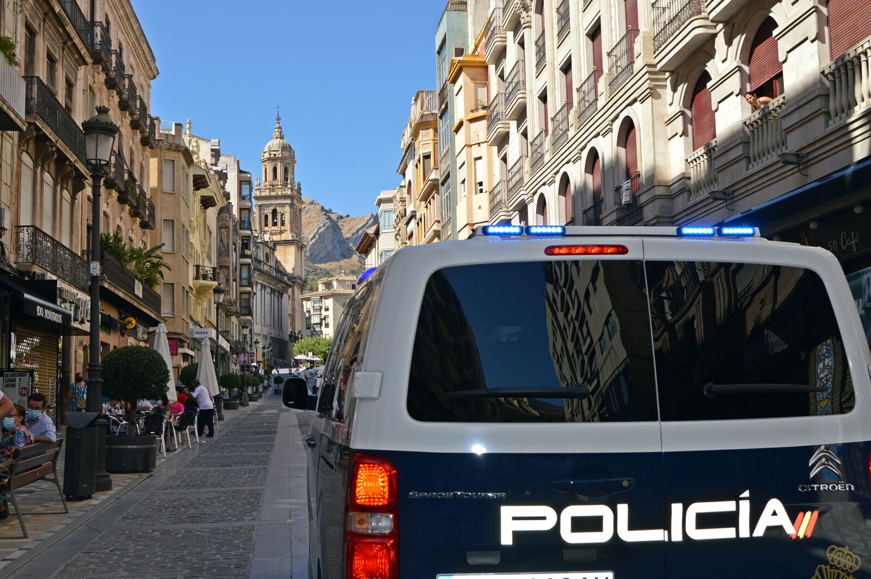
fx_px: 1015
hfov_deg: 46.4
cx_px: 436
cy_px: 290
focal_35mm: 42
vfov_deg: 31.8
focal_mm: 28
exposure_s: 1/200
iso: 100
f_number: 6.3
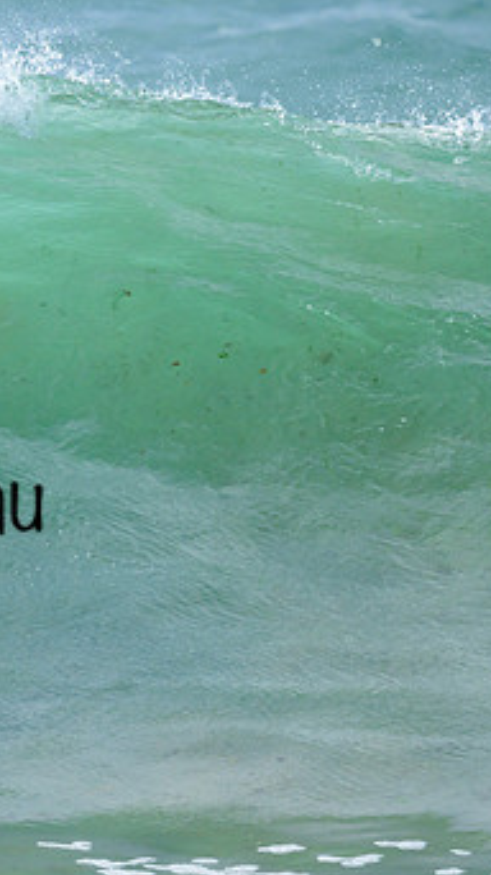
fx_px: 43648
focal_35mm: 1883
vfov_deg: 1.1
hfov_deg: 0.6
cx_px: -78
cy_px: 433
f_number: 6.3
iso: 400
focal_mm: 800
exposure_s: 1/2000
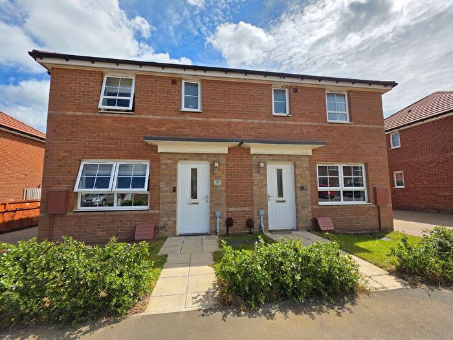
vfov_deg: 89.9
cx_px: 226
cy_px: 170
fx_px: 170
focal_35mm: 13
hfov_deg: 106.2
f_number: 1.9
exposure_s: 1/3291
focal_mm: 2.2
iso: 40
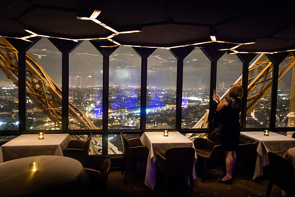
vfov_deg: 51.6
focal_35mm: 25
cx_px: 148
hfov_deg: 71.9
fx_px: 204
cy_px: 98
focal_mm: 8.8
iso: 1600
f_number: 1.8
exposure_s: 1/8
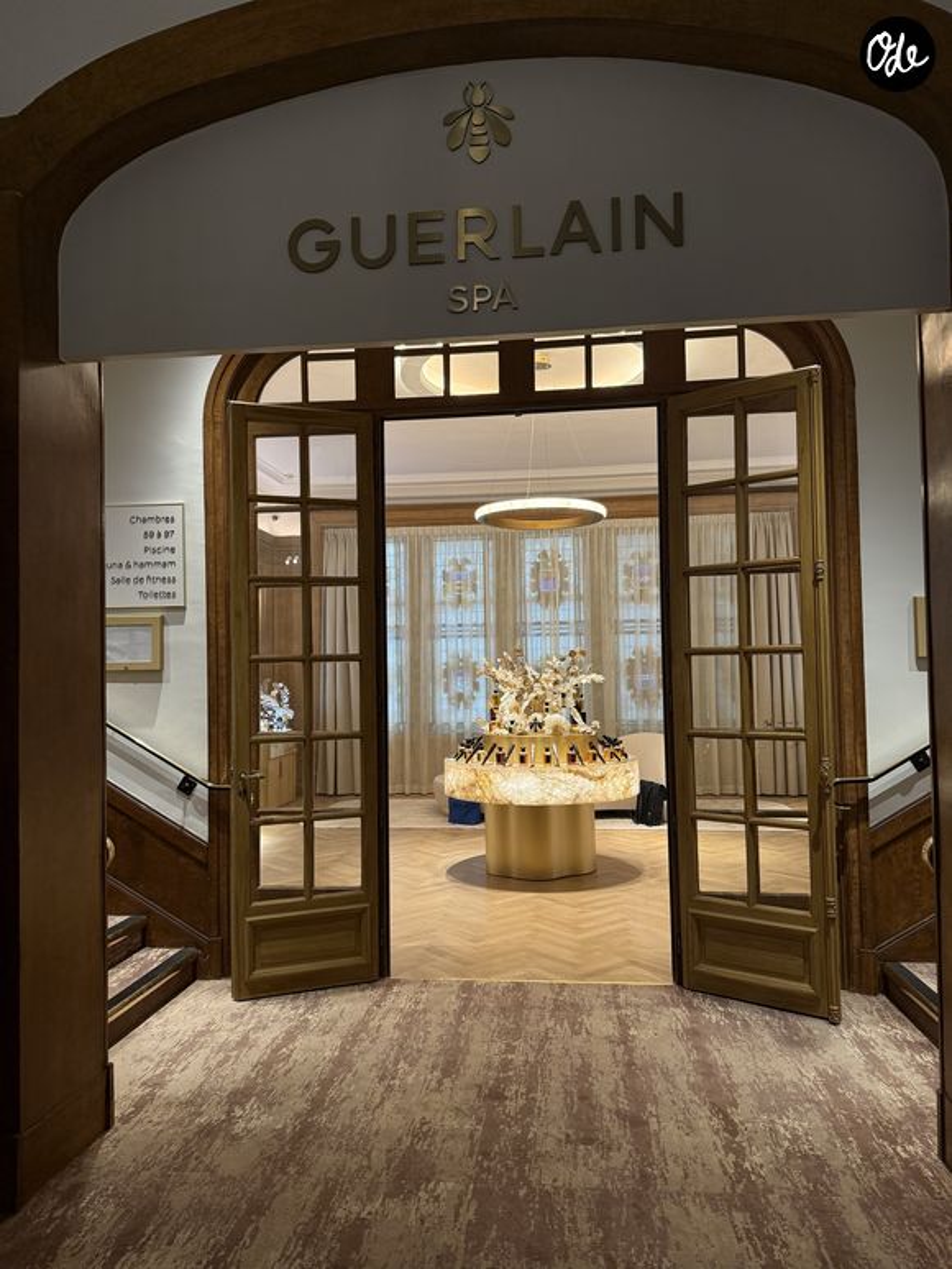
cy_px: 634
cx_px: 476
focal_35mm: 24
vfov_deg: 71.6
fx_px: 880
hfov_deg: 56.8
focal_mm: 6.76
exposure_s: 1/68
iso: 200
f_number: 1.78
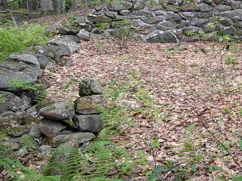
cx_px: 257
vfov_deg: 23.6
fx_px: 426
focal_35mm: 61
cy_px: 32
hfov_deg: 29.1
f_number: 1.7
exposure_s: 1/87.4
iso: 46
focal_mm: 4.53
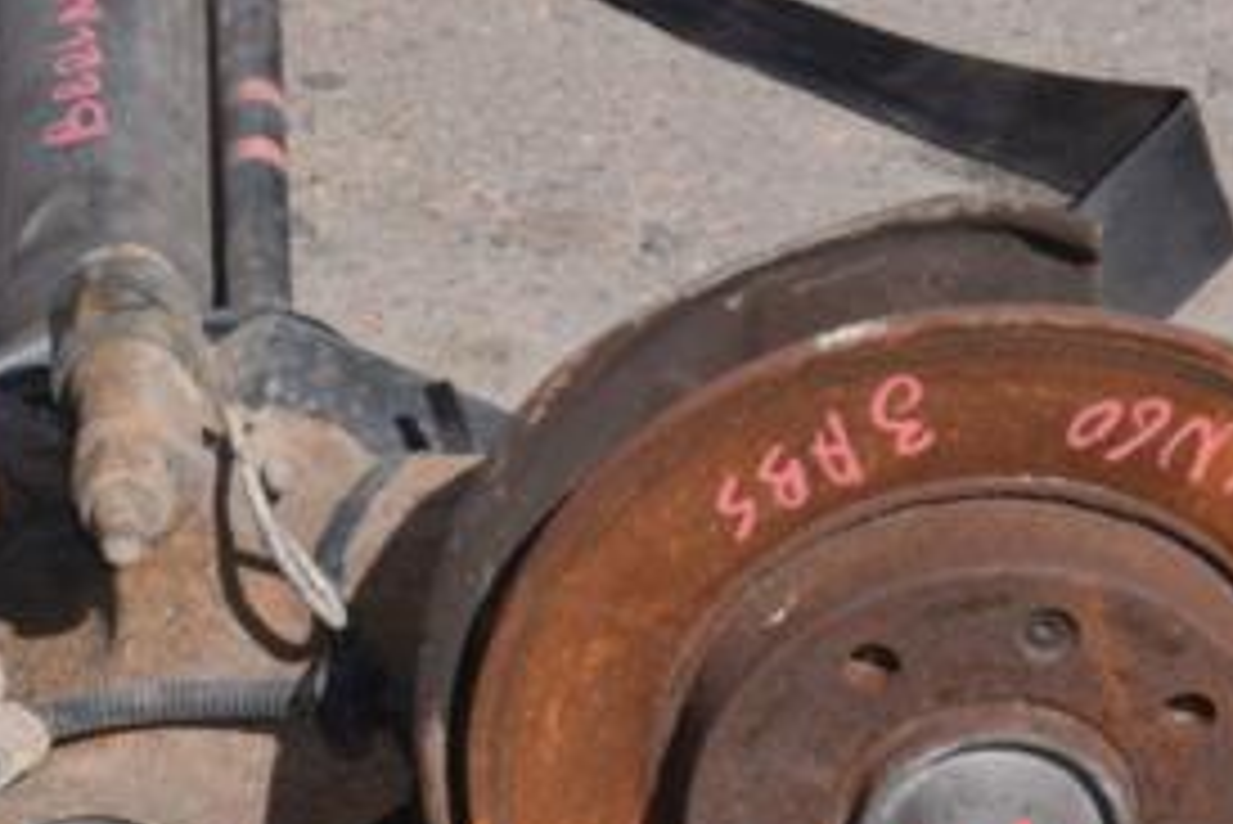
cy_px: 783
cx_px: 364
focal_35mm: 230
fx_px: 7881
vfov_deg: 6.0
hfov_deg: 8.9
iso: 800
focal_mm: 70
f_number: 29
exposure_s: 1/200
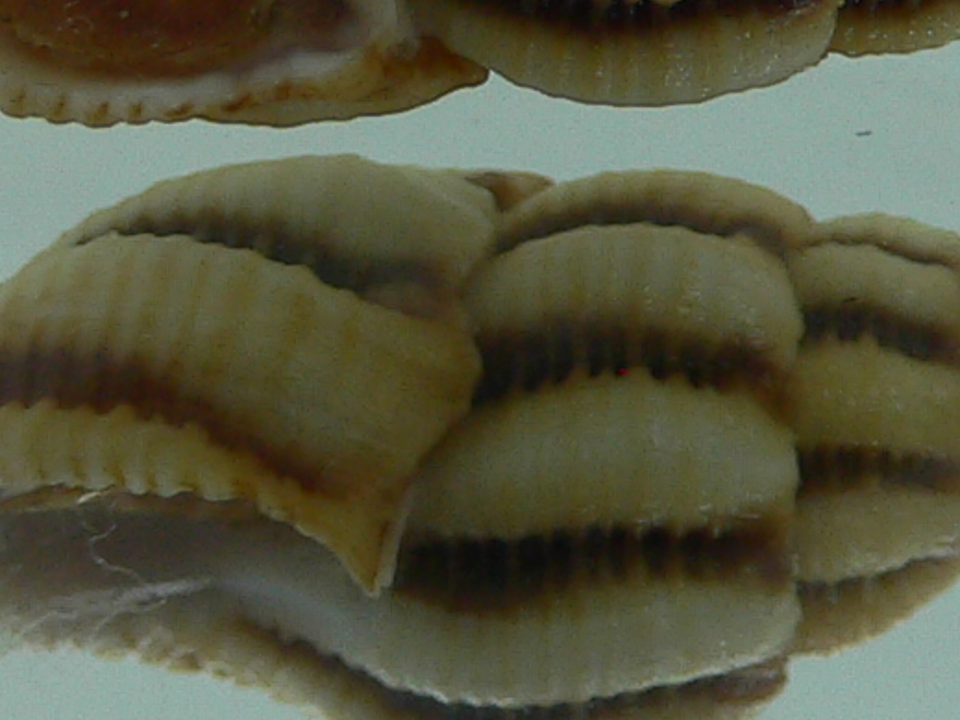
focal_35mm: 136
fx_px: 3771
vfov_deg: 10.8
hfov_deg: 14.5
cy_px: 96
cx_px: 414
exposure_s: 1/60
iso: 80
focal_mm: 4.6
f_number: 2.8
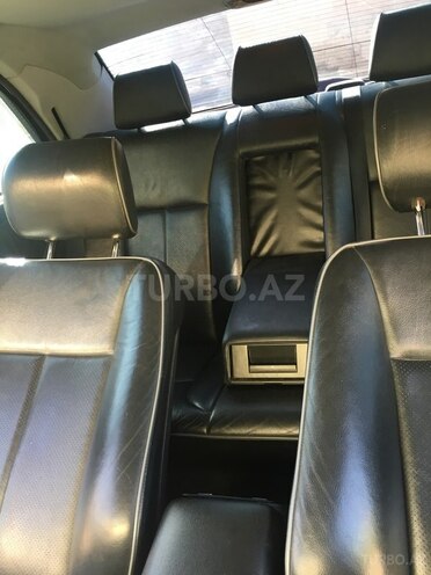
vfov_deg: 61.7
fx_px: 481
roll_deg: +15.0
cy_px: 288
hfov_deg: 48.2
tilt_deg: -23.9
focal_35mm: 29
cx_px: 216
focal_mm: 4.15
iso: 40
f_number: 2.2
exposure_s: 1/33
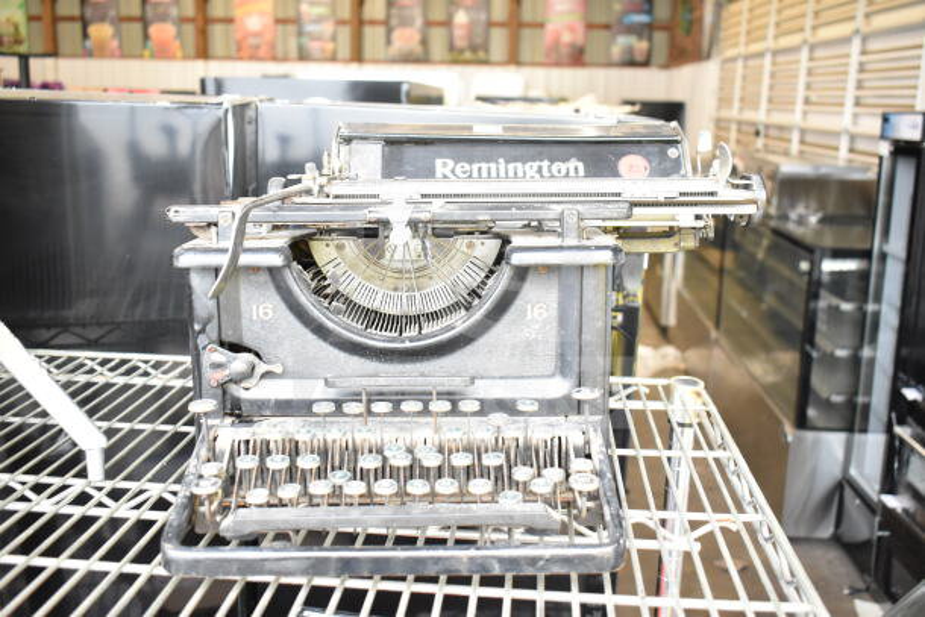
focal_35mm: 36
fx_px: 925
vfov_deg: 36.9
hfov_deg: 53.1
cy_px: 308
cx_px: 462
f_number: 3.8
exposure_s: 1/60
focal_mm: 24
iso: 1600
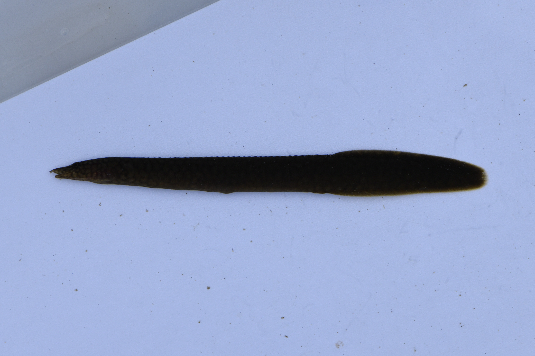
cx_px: 268
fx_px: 2332
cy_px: 178
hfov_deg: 13.1
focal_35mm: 157
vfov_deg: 8.7
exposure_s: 1/125
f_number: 13
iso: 800
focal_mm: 105
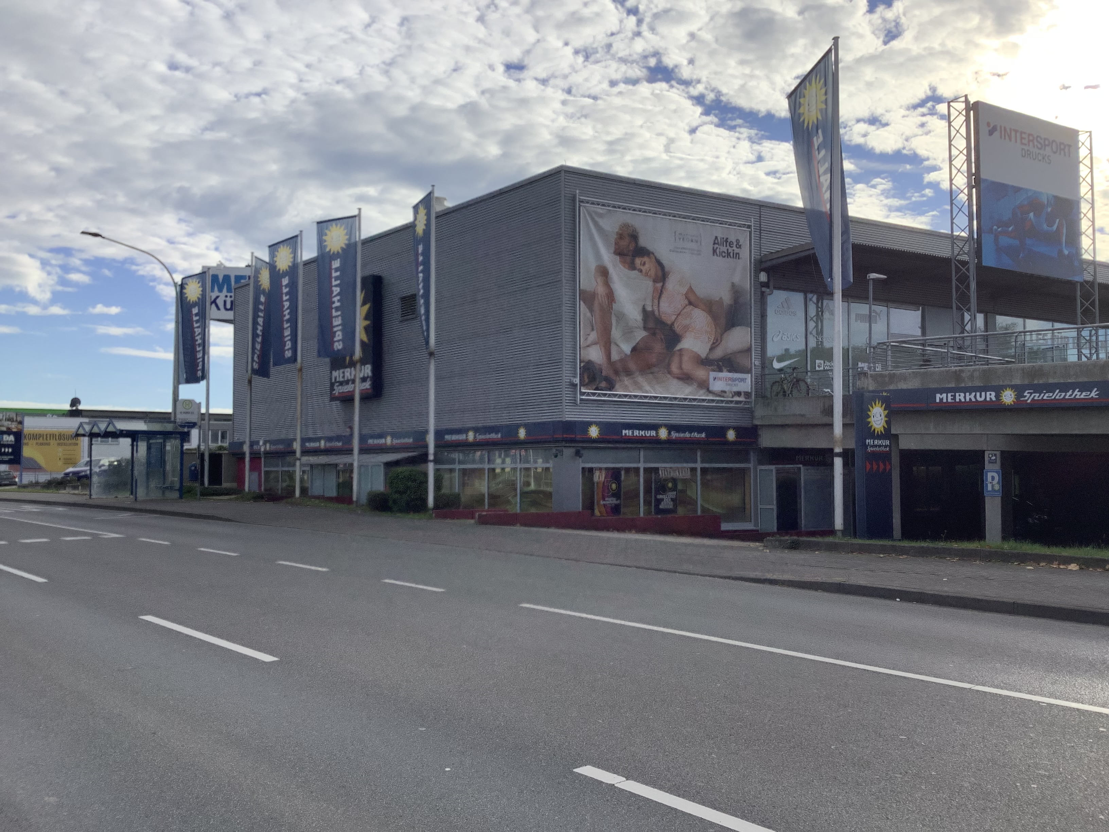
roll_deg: +0.7
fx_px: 993
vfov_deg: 45.4
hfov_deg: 58.4
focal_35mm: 31
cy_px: 416
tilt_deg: +2.7
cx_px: 554
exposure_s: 1/1431
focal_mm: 3.3
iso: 25
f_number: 2.4
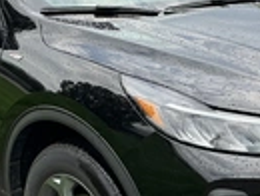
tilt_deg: -17.5
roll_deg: -1.5
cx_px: 154
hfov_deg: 22.7
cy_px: 116
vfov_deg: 17.2
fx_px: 647
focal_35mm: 86
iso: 25
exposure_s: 1/389
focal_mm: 3
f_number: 1.8
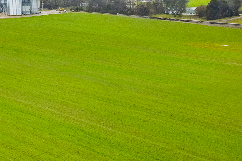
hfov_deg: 23.7
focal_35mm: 79
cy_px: 57
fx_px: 531
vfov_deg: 17.2
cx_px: -39
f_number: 2.8
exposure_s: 1/1250
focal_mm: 8.38
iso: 100
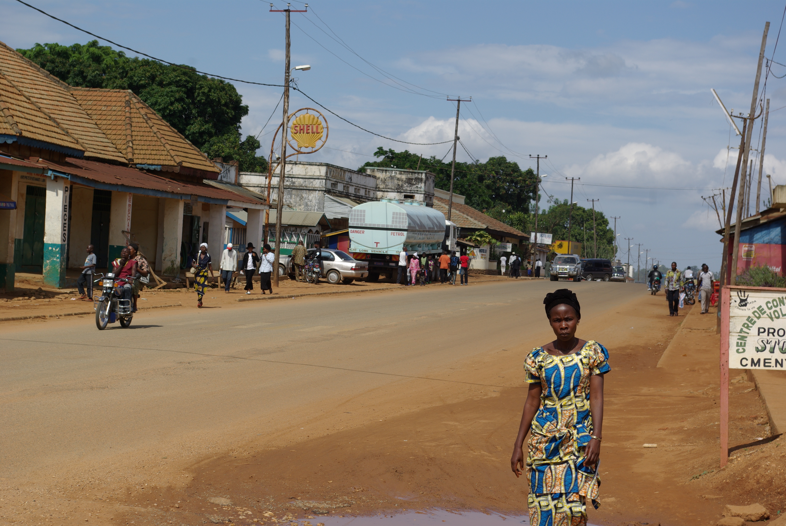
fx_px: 1803
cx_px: 393
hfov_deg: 24.6
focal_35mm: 82
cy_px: 263
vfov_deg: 16.6
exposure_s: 1/250
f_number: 9.5
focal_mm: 55
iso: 100
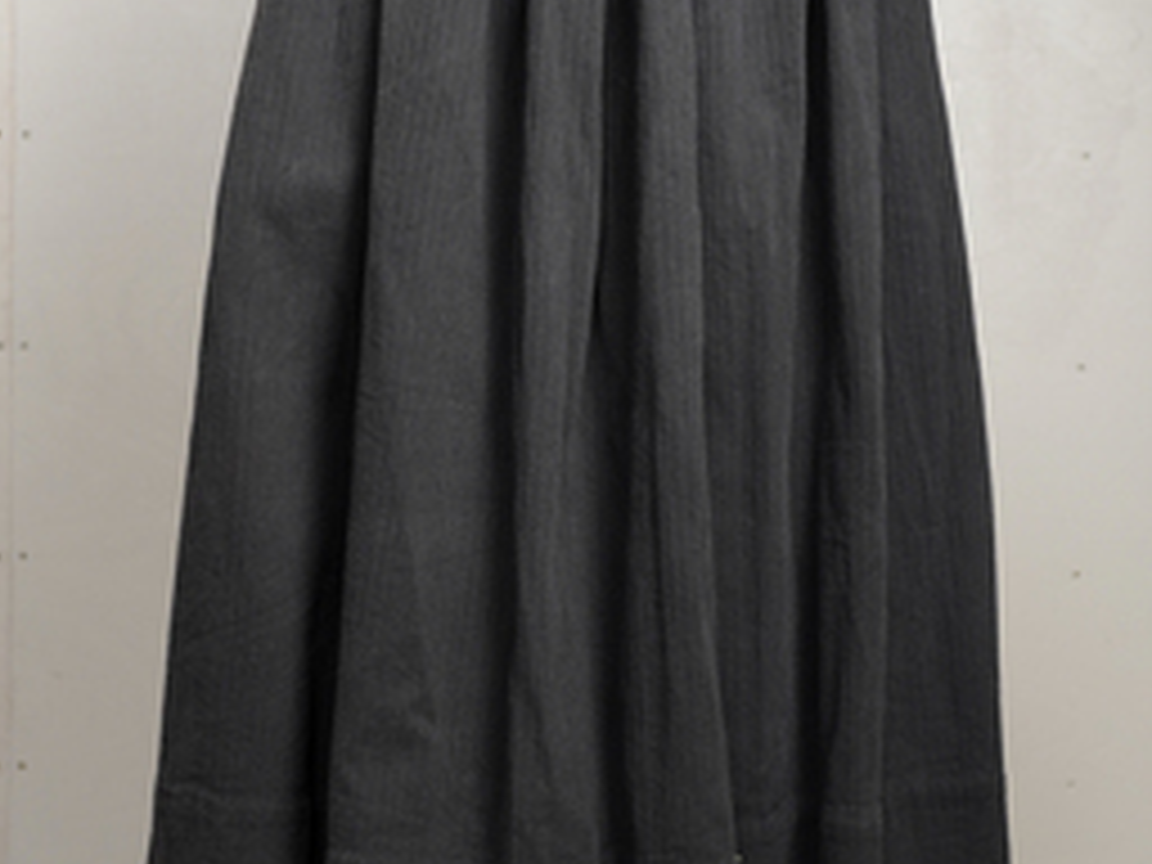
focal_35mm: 70
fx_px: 2330
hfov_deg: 27.8
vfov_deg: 21.0
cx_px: 574
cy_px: 331
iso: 400
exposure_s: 1/100
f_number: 3.5
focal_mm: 32
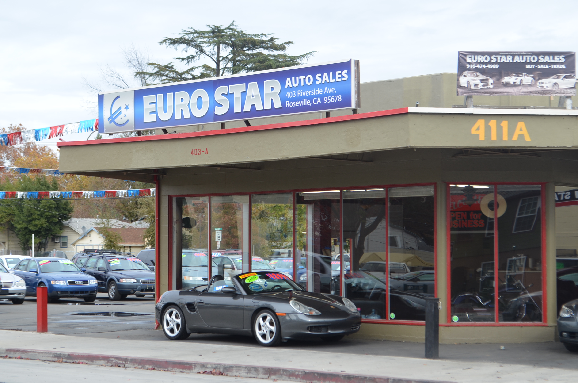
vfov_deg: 16.5
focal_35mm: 82
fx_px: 1322
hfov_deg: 24.7
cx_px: 289
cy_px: 192
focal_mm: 55
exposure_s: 1/60
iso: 140
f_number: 8
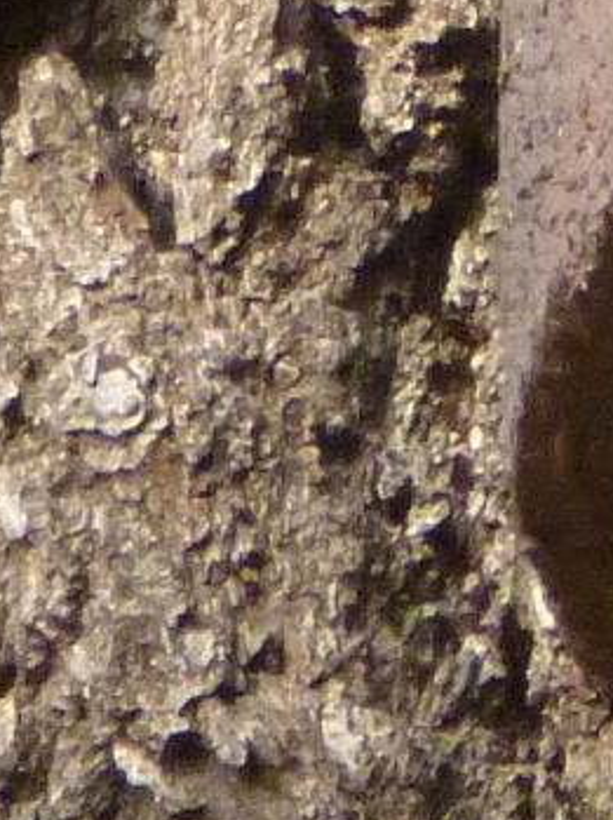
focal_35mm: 2607
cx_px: 1872
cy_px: -1518
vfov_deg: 0.8
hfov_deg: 0.6
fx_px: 61668
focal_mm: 63.6
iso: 320
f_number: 5.9
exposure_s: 1/100
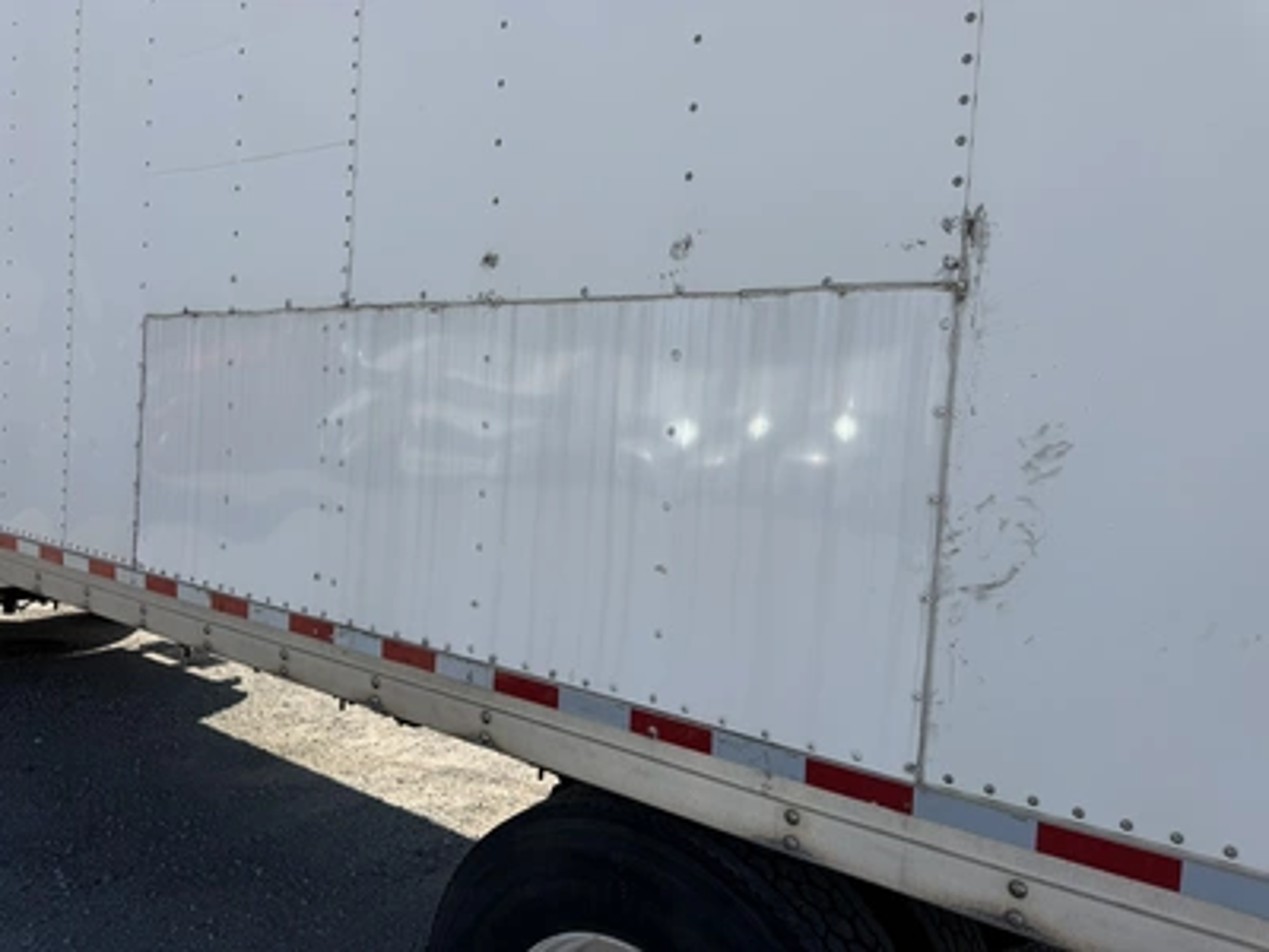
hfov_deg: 71.6
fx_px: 880
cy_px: 476
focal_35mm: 24
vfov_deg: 56.8
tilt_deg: -1.5
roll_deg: -4.1
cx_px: 634
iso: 80
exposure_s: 1/3425
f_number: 1.78
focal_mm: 6.76
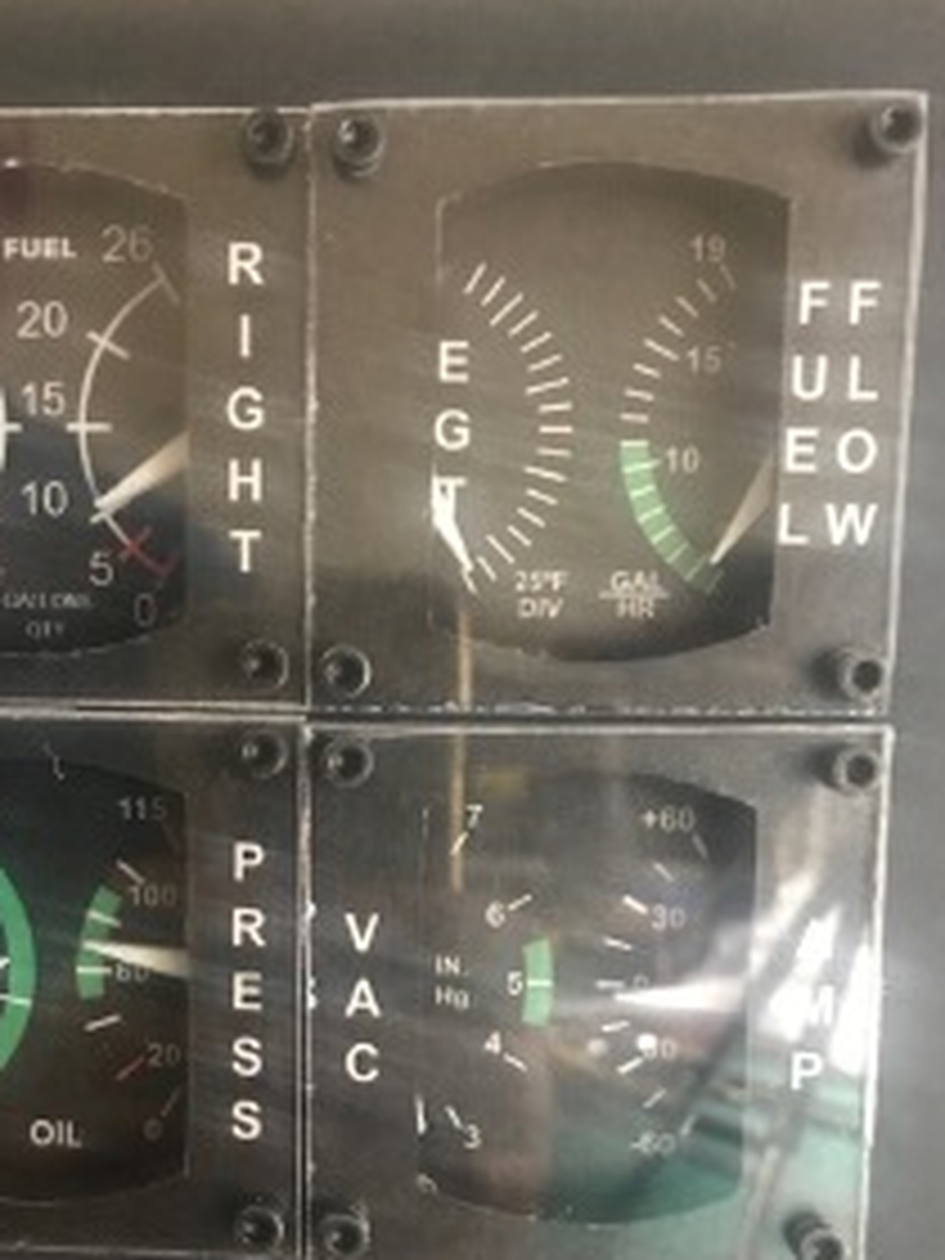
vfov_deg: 45.9
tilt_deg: -7.3
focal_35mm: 40
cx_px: 297
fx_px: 1456
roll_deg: +0.4
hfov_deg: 35.5
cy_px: 864
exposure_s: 1/5
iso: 100
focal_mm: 3.99
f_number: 1.8
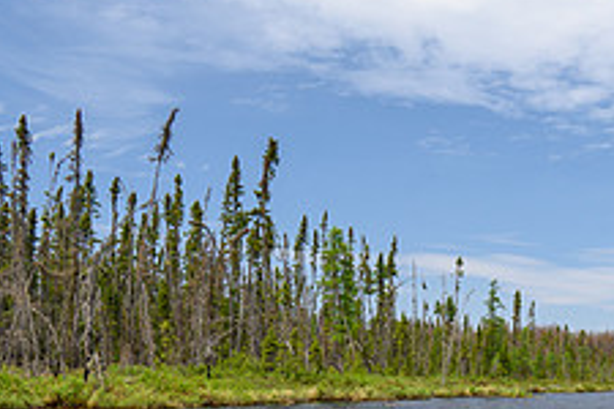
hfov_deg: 30.3
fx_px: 1057
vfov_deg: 20.3
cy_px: 509
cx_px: 606
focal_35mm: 62
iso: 100
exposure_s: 1/125
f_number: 6.3
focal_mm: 24
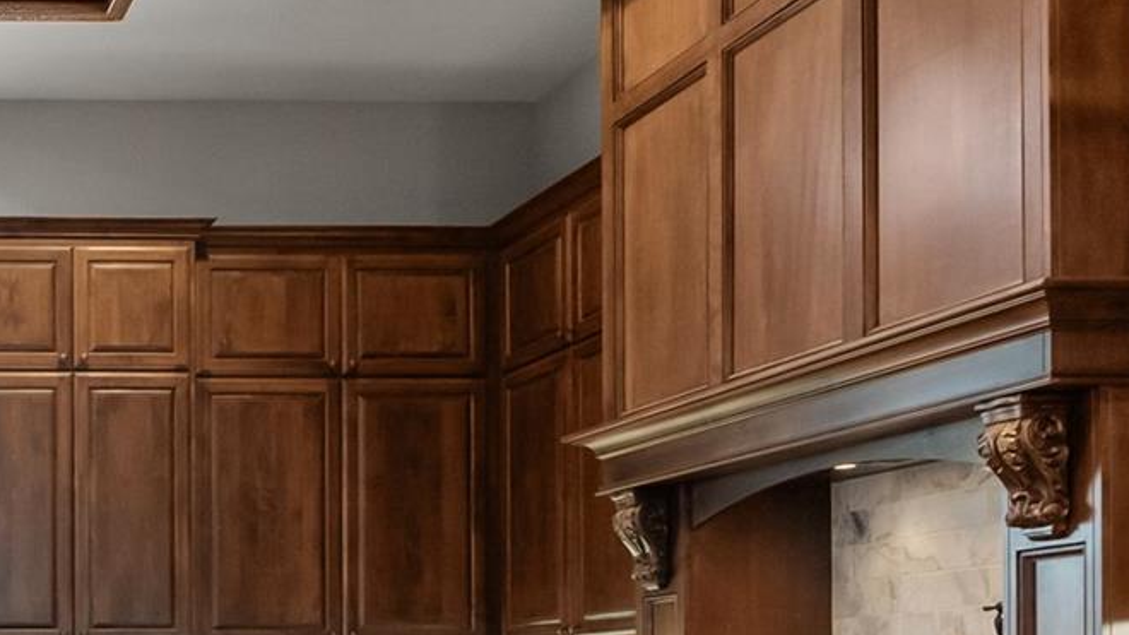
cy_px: 699
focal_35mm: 52
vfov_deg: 21.8
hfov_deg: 32.8
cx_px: -226
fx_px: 1556
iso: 1000
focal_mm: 16
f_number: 8
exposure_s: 1/10
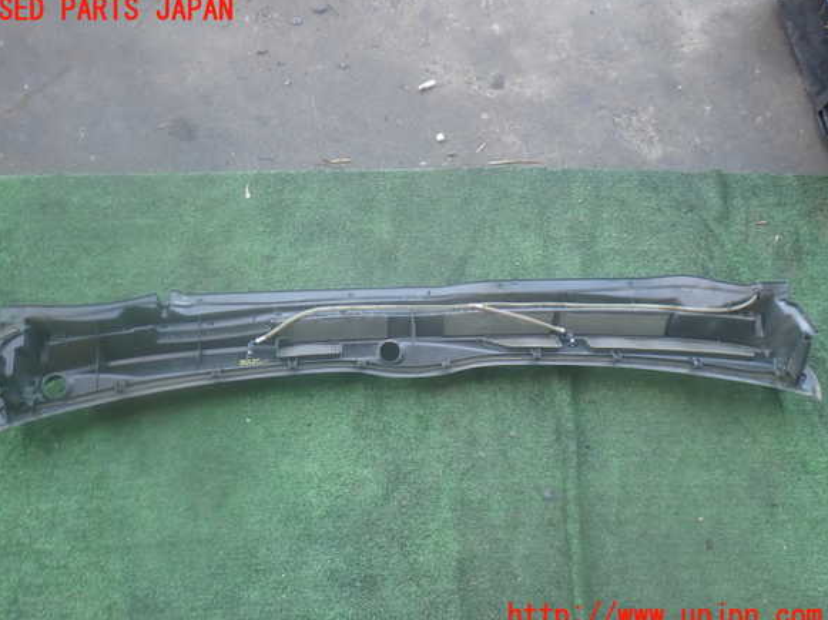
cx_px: 402
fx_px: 741
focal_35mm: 31
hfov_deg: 58.4
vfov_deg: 45.4
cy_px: 314
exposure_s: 1/60
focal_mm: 5.4
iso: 160
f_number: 2.3
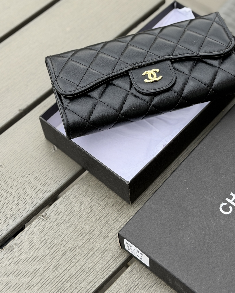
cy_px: 75
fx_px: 652
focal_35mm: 75
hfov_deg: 20.3
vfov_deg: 25.1
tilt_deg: -52.1
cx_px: 170
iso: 50
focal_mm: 6.76
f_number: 1.78
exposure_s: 1/194
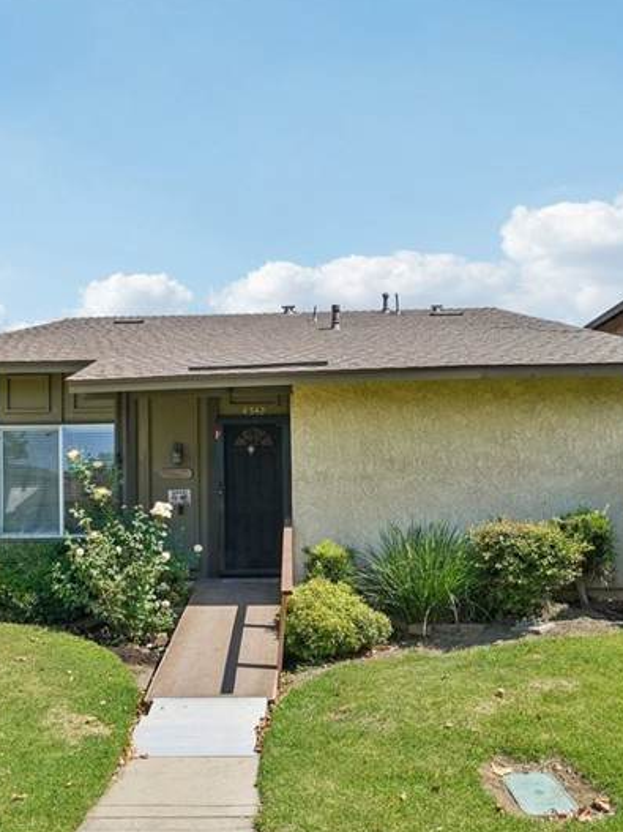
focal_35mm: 28
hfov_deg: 49.7
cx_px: 289
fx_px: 672
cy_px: 527
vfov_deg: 62.4
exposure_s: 1/160
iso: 100
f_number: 8
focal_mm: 15
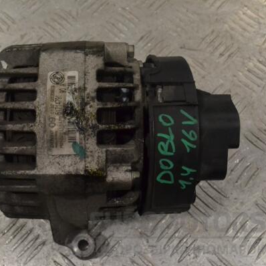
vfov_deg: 34.0
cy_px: 133
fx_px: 435
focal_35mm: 50
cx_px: 78
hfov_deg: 33.6
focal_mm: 26
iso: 3200
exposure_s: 1/400
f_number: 10
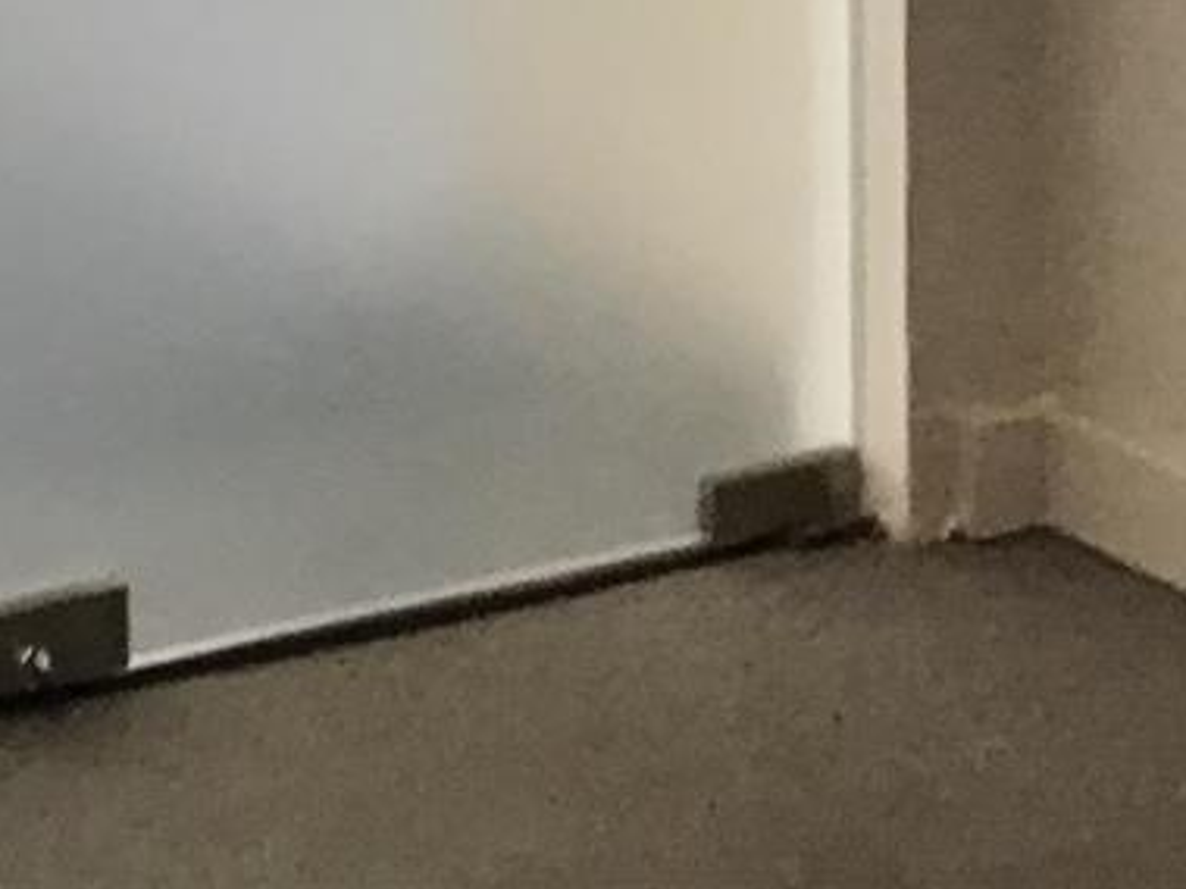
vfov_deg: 10.3
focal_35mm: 131
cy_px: -986
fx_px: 4487
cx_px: -307
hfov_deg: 14.5
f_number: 2.4
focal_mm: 3.3
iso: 50
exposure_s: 1/30
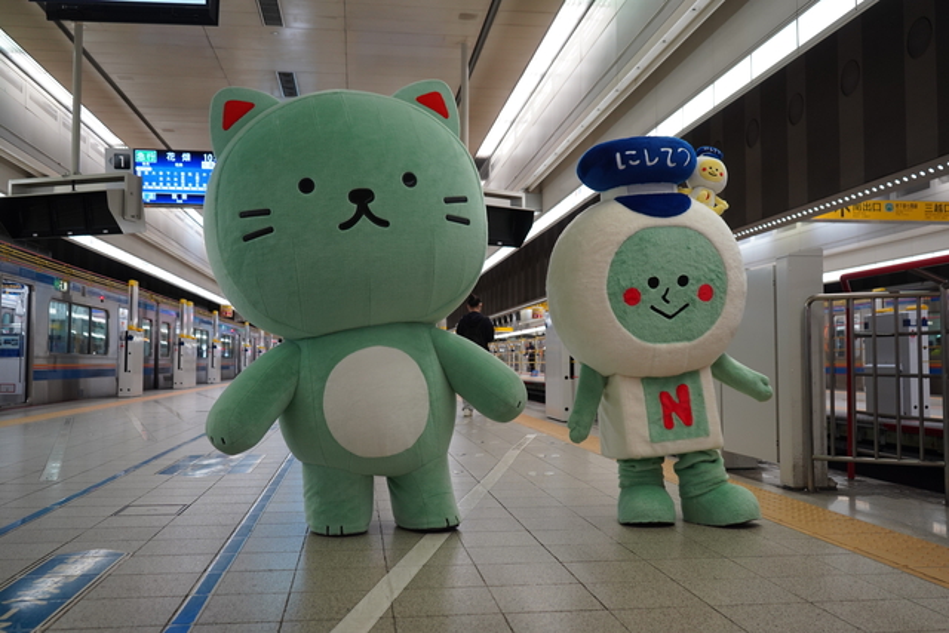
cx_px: 474
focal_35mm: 33
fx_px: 870
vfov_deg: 40.0
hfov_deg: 57.2
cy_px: 316
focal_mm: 33
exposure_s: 1/160
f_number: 4
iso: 1250
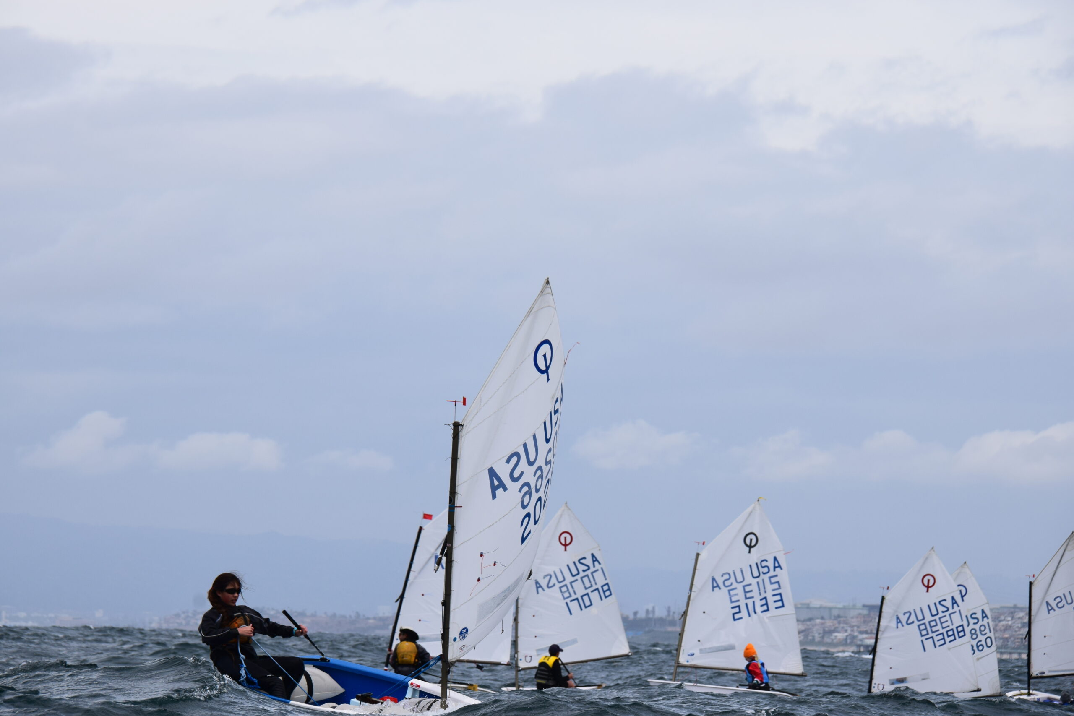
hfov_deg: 9.5
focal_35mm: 218
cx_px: 537
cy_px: 358
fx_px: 6489
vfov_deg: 6.3
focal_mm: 145
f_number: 11
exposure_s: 1/500
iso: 200
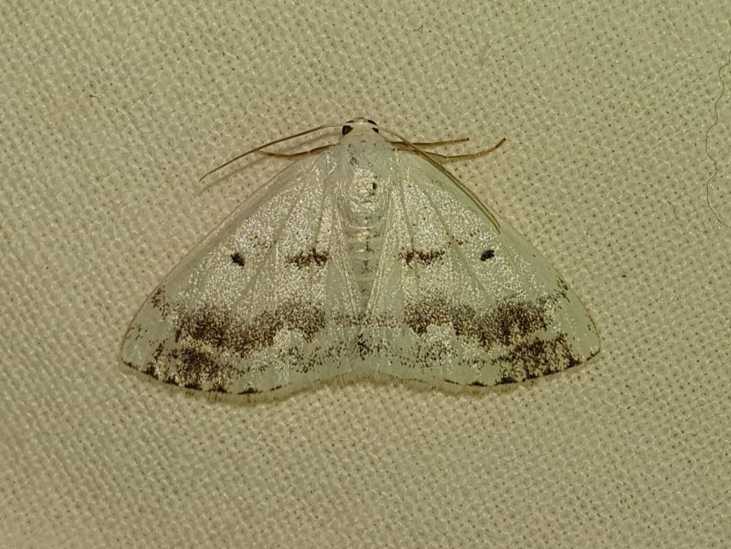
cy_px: 274
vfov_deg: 53.1
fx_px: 549
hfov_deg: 67.3
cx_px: 366
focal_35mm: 26
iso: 50
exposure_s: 1/1560
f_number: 2.4
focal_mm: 4.3
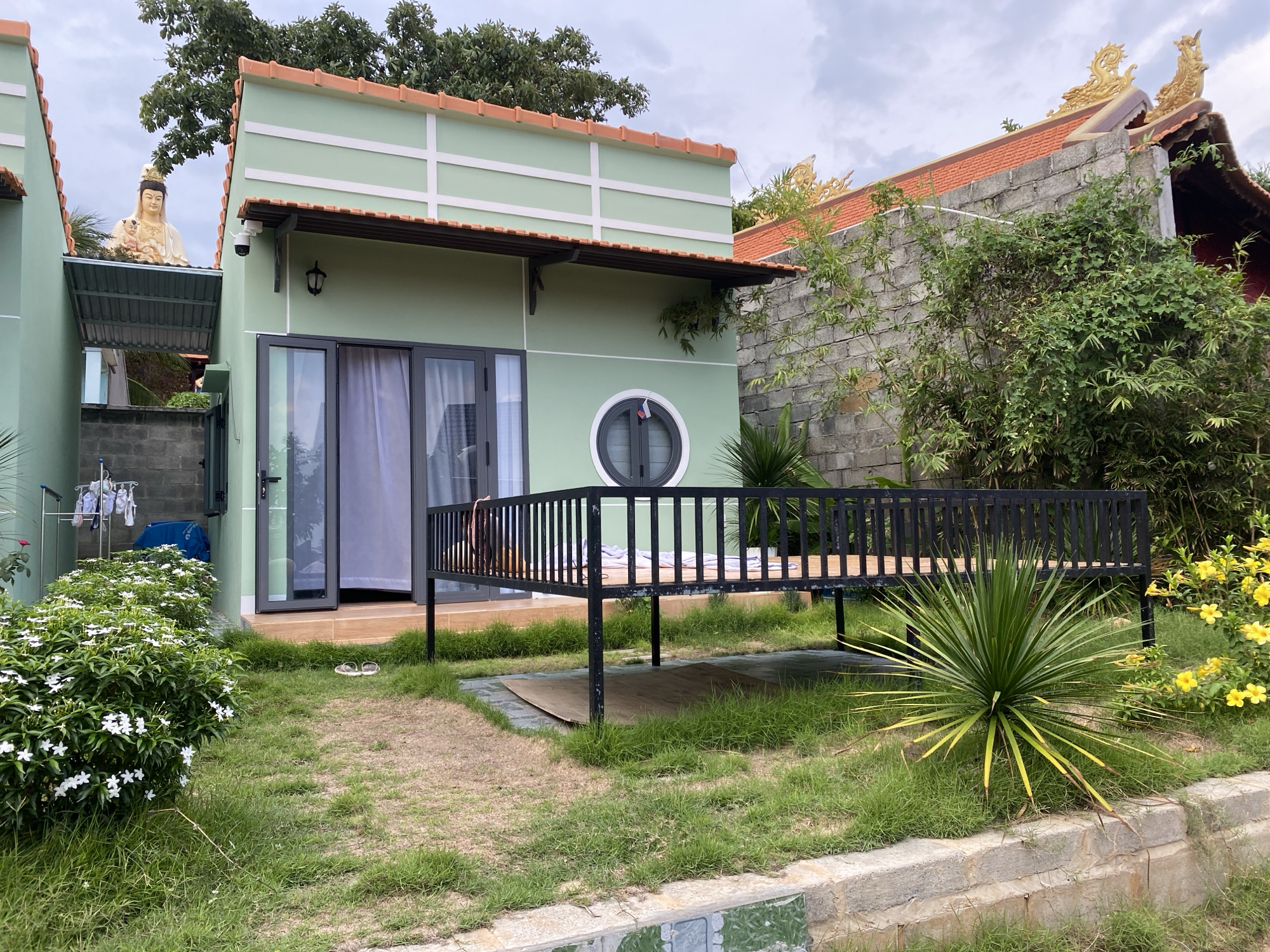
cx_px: 635
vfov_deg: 53.1
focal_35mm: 26
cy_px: 476
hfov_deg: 67.3
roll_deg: +1.2
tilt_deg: +3.5
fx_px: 954
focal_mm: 4.25
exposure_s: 1/319
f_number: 1.8
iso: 32
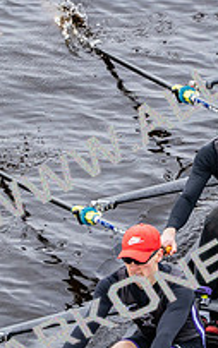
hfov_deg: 2.3
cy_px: 234
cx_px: 182
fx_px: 5367
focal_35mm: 565
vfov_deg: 3.7
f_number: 2.8
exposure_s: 1/2000
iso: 640
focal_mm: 194
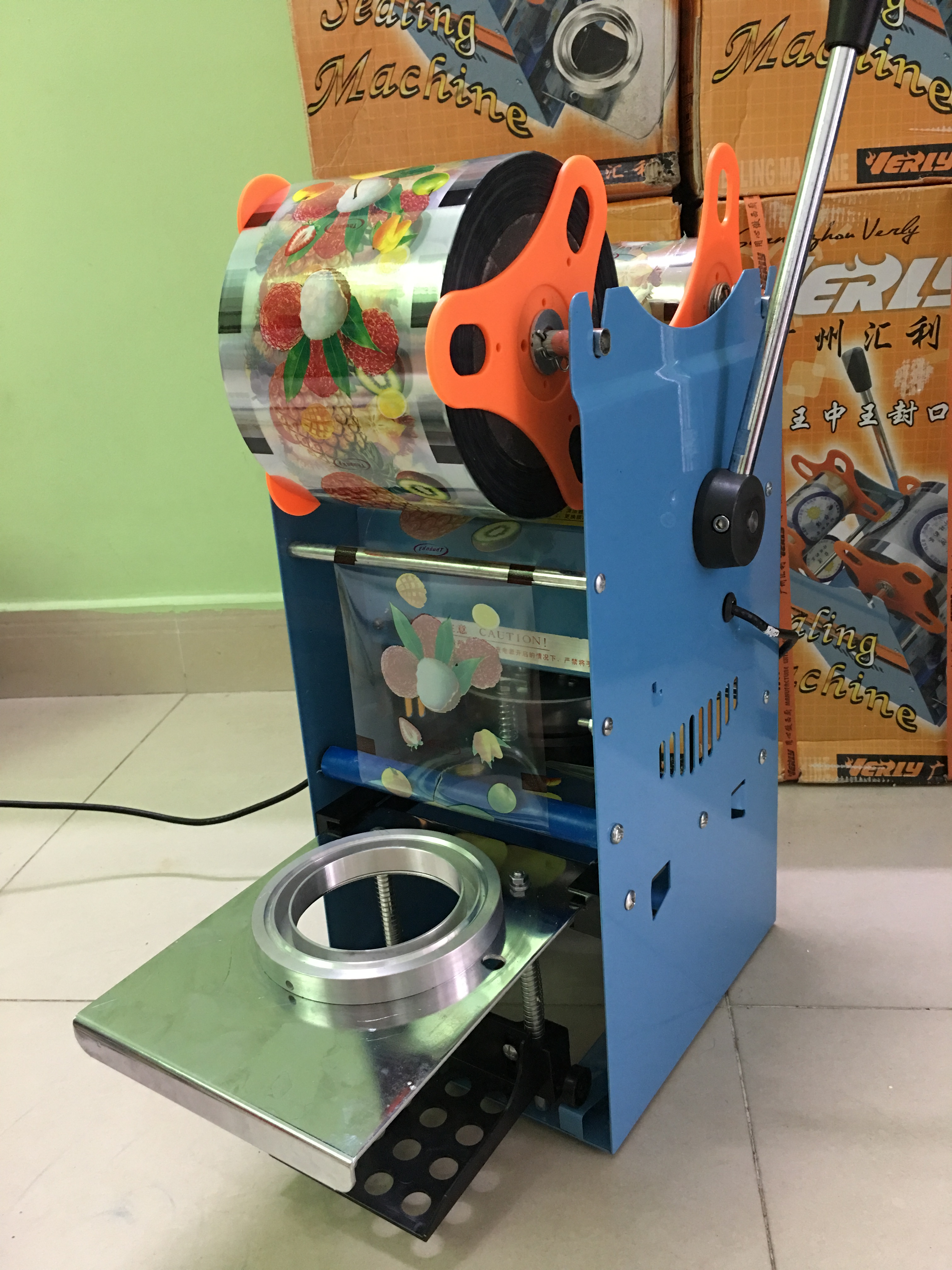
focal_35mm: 29
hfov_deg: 48.2
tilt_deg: -18.4
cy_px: 635
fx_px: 1063
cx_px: 476
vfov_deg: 61.7
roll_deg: +4.6
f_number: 2.2
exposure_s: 1/10
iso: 100
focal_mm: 4.15
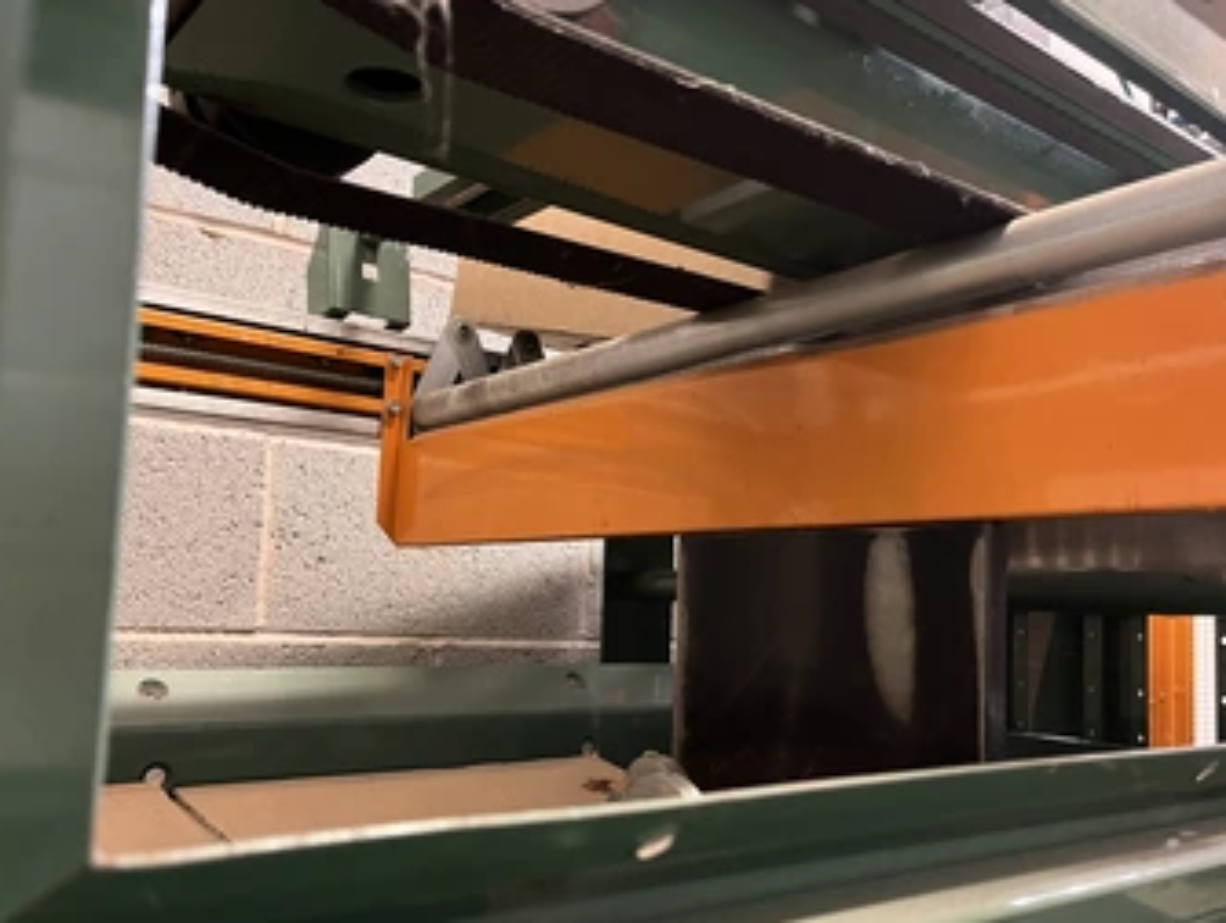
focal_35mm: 31
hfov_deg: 58.3
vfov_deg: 45.4
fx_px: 1099
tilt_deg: +4.9
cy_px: 535
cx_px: 604
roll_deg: -1.9
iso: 500
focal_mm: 5.1
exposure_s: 1/33
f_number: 1.6
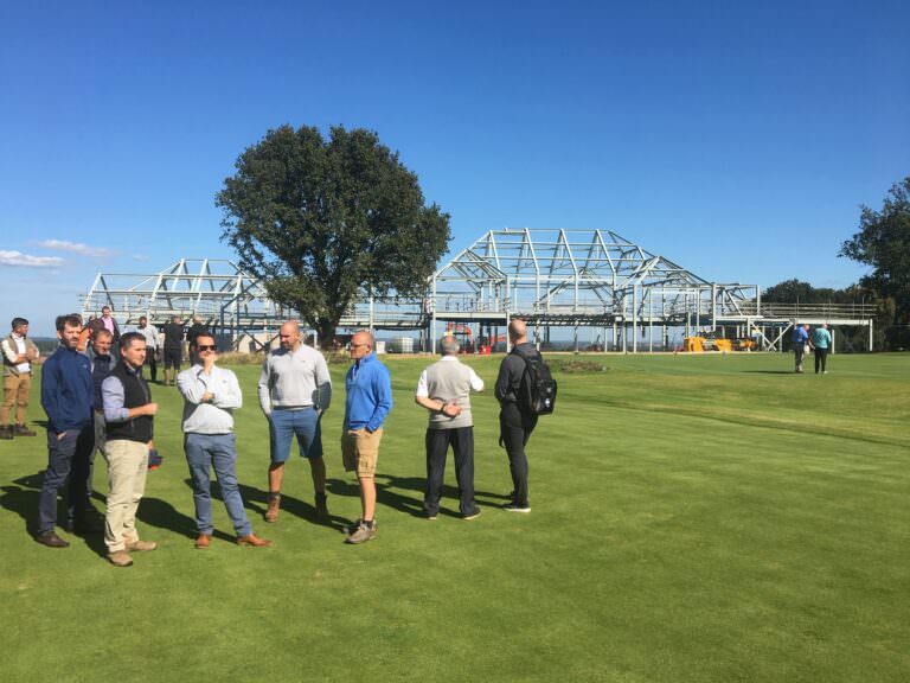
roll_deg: -0.5
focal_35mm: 29
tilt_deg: +0.1
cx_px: 455
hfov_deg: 61.7
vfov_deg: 48.2
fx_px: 762
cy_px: 342
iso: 25
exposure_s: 1/1789
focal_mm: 4.15
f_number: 2.2
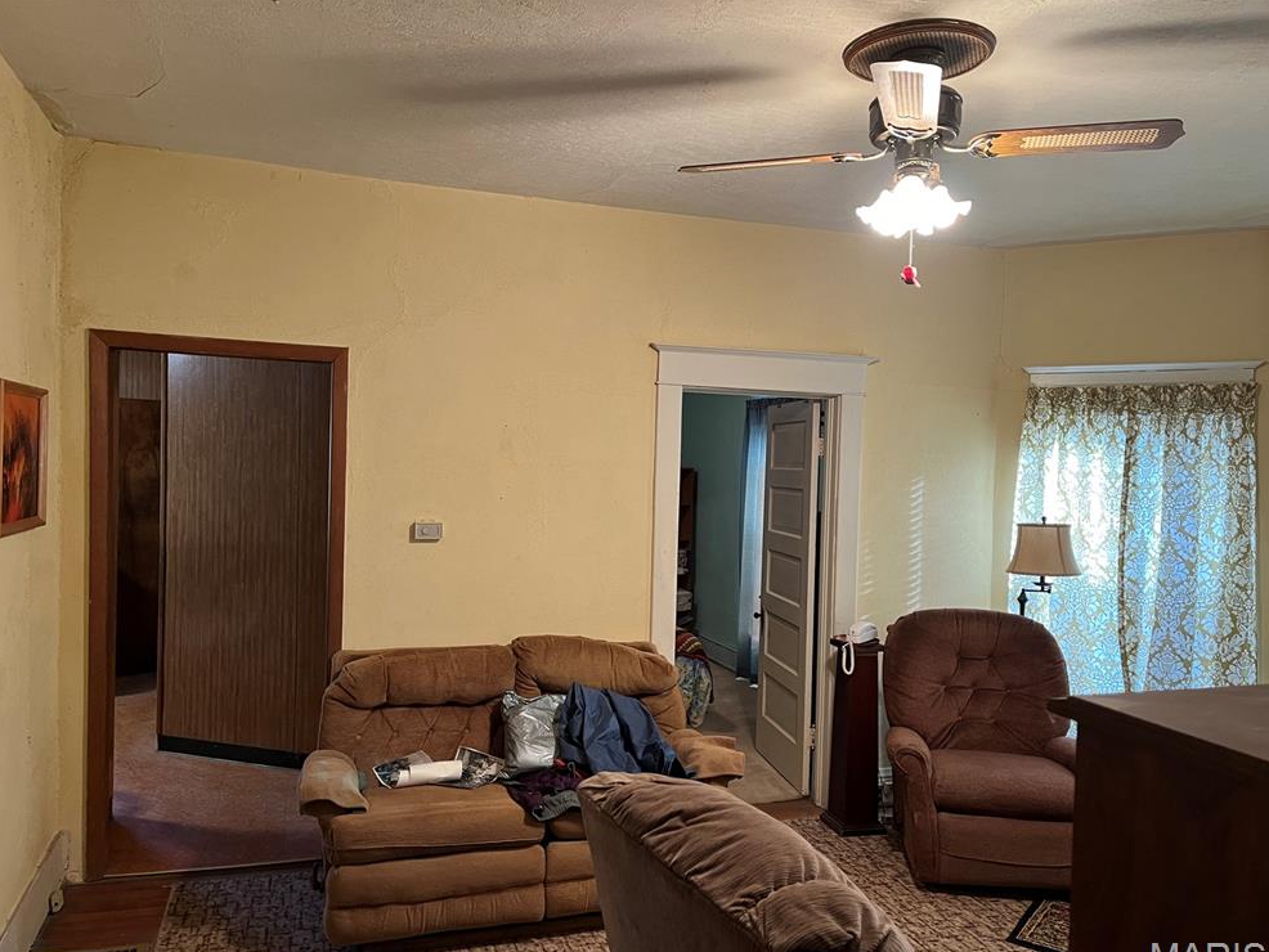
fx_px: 990
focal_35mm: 27
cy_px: 490
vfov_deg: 51.4
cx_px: 620
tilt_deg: -3.1
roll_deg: -2.4
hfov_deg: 65.3
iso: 250
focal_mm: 5.1
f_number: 1.6
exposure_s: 1/60
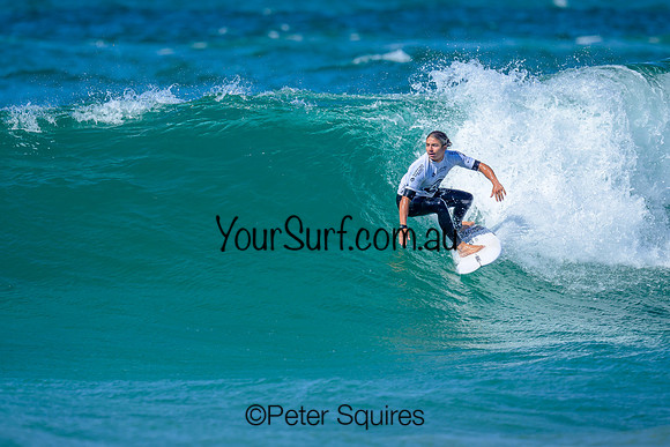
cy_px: 213
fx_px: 20442
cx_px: 252
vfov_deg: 1.3
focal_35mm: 1098
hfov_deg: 1.9
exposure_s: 1/2000
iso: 360
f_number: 6.3
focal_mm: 800
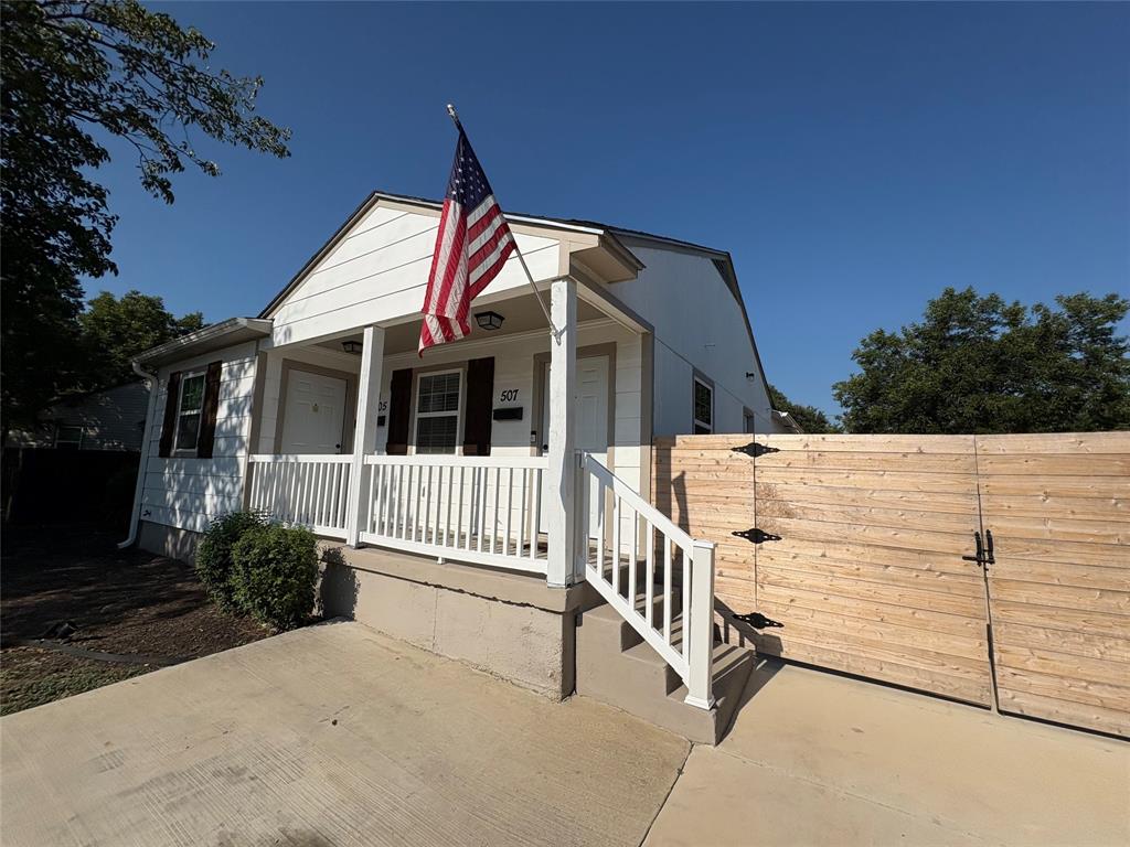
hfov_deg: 102.1
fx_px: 457
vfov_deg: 85.7
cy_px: 424
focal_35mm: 14
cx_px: 565
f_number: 2.2
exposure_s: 1/5650
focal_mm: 2.22
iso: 50
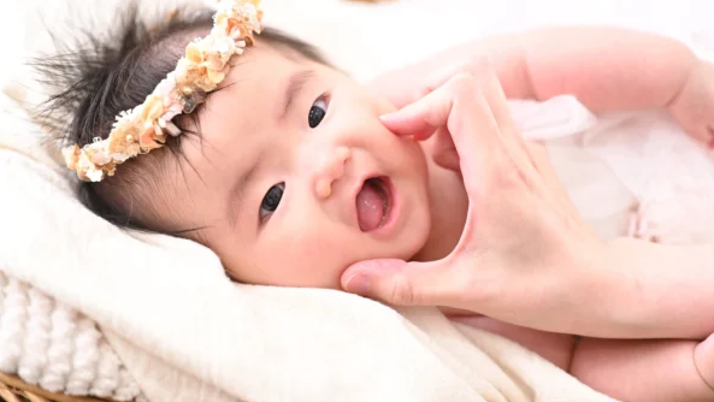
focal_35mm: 53
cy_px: 219
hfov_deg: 39.2
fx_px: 1004
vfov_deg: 22.6
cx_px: 358
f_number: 2
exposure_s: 1/160
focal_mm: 50
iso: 200
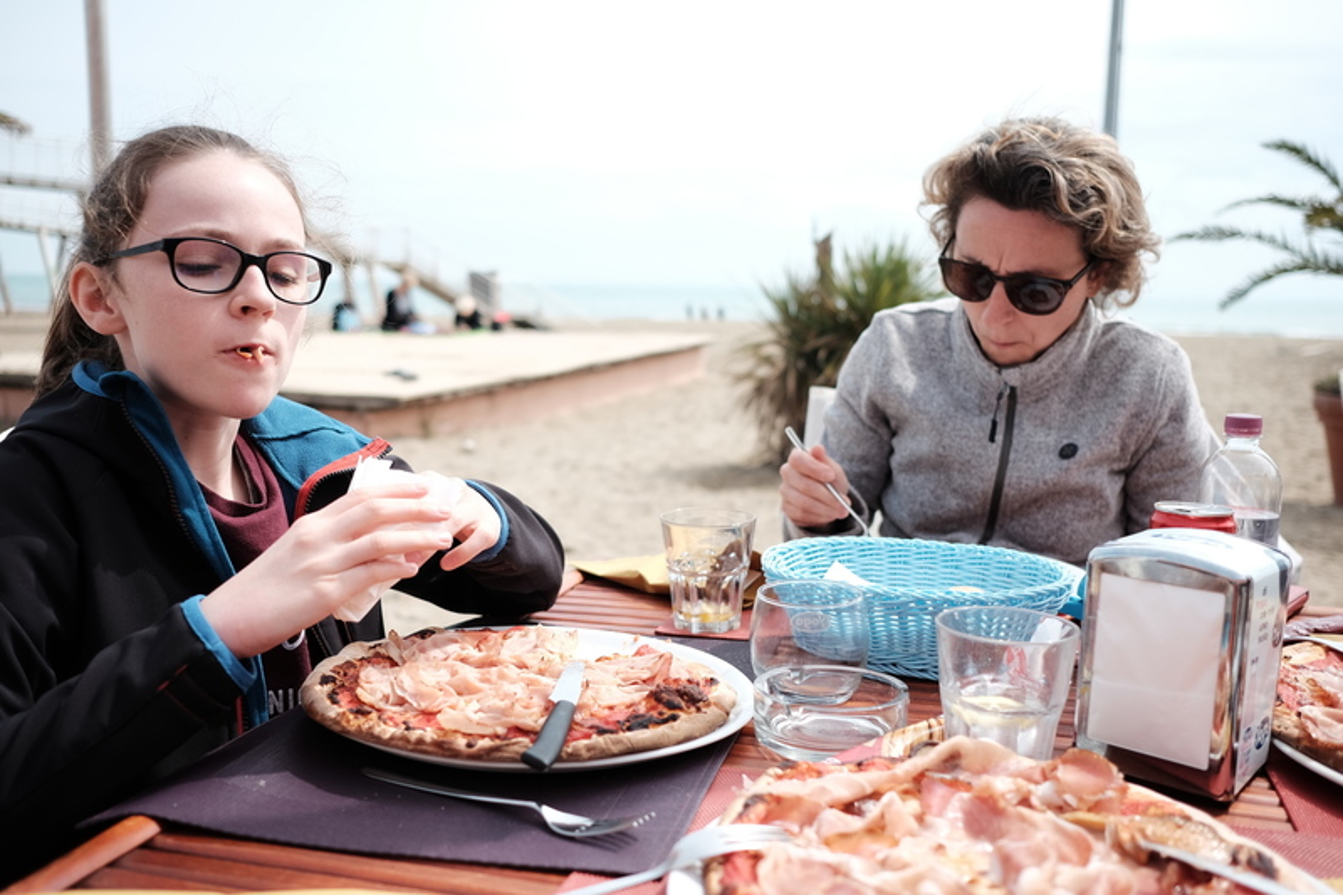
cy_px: 448
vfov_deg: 37.8
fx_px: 1305
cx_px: 672
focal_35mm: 35
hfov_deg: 54.4
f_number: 2.8
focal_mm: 23
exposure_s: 1/2000
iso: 200
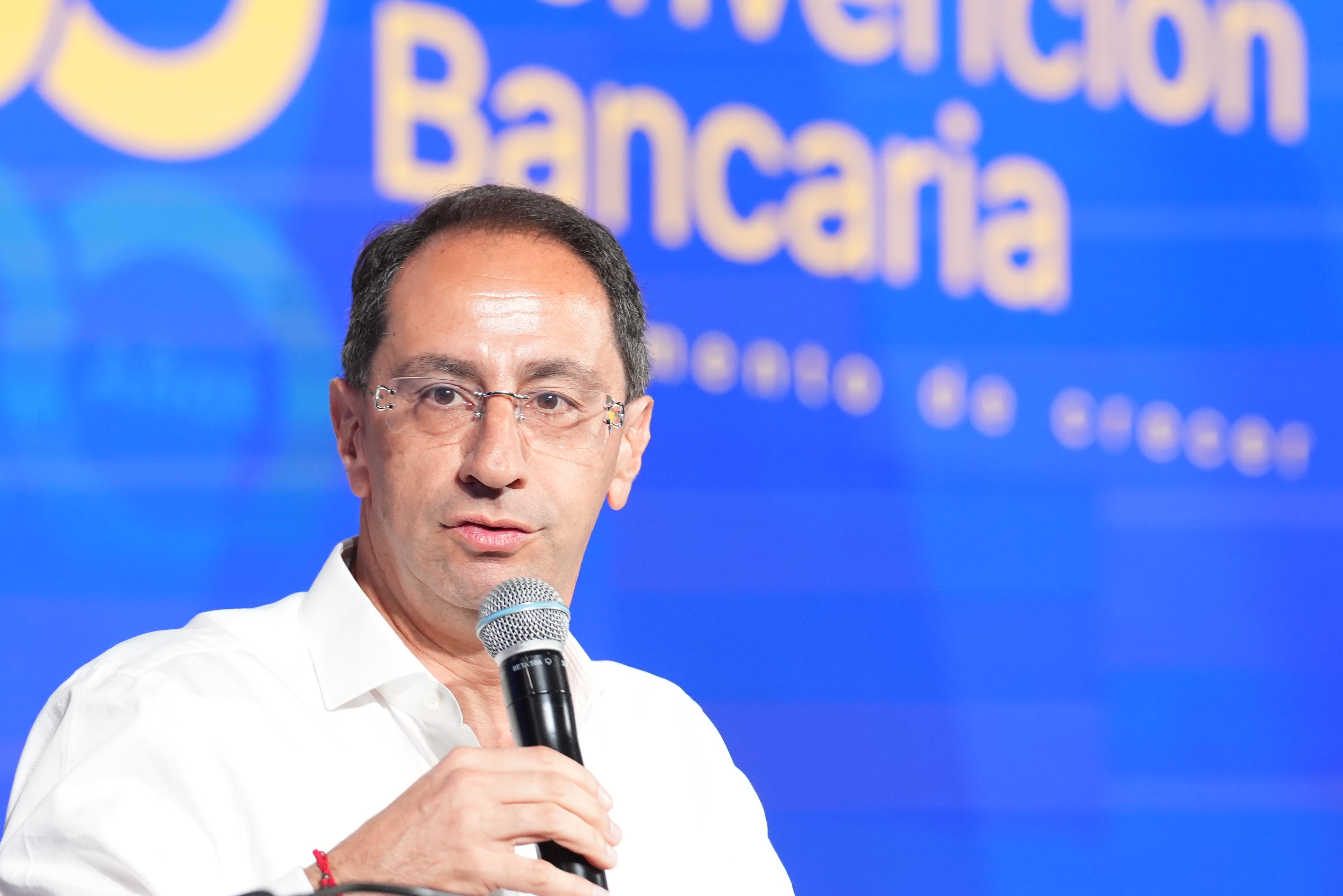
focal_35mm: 249
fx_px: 9289
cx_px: 628
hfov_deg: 8.3
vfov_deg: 5.5
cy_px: 592
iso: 1600
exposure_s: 1/160
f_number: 4
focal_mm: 137
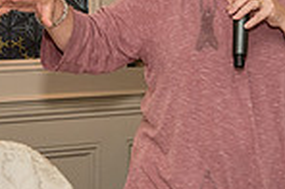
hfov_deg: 13.2
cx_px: 206
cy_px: 16
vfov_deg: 8.8
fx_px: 1224
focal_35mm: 155
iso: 1600
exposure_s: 1/200
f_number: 3.5
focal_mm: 38
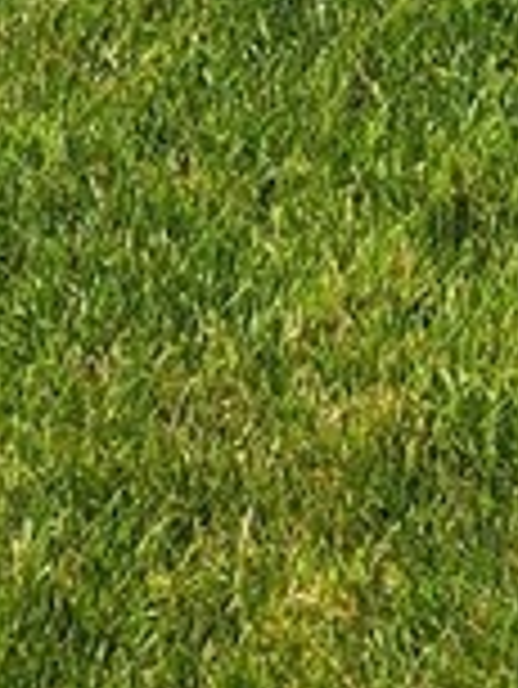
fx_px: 3228
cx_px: 811
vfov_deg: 9.0
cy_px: -1592
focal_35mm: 162
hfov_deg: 8.9
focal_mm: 5.4
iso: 20
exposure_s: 1/1904
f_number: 1.8
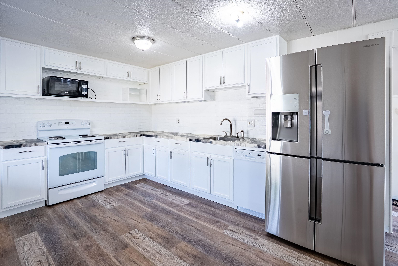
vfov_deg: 73.8
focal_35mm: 16
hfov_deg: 96.7
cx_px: 199
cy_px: 133
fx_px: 177
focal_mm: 16
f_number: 8
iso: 400
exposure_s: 1/500
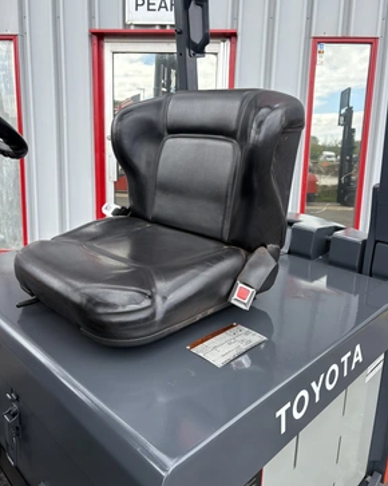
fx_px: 402
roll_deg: -1.6
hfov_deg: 51.5
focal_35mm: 28
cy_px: 225
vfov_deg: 62.2
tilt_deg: -9.8
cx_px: 191
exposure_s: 1/850
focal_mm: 5.96
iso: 50
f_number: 1.6
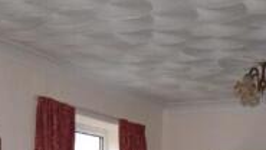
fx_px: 550
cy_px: 314
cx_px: 162
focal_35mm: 78
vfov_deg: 13.1
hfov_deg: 27.1
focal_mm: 14
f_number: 3.5
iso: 2200
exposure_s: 1/60
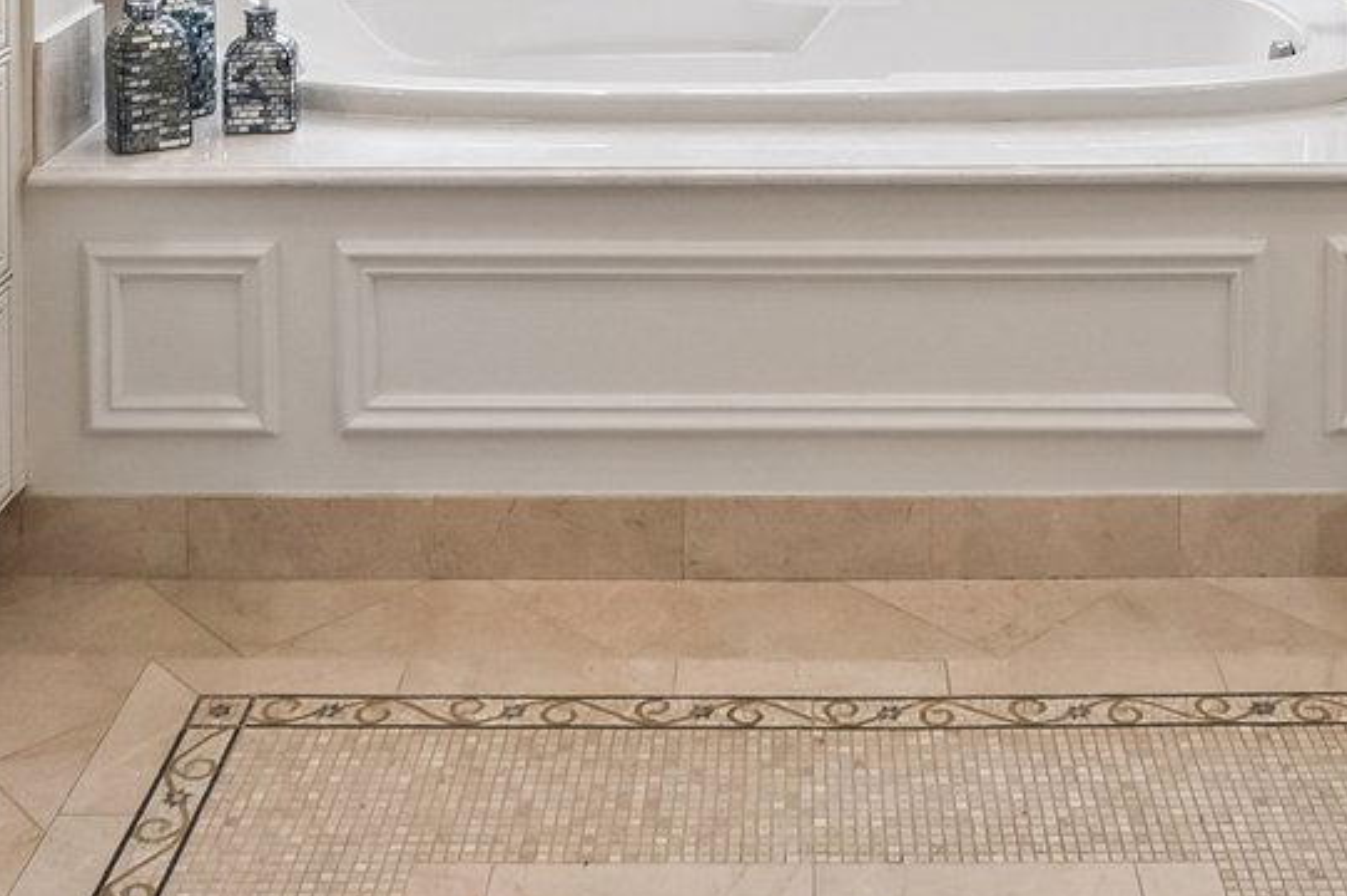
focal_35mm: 53
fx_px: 1982
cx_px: 772
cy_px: -403
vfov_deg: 21.8
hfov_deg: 37.5
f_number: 6.3
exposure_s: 1/320
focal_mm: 14
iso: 800
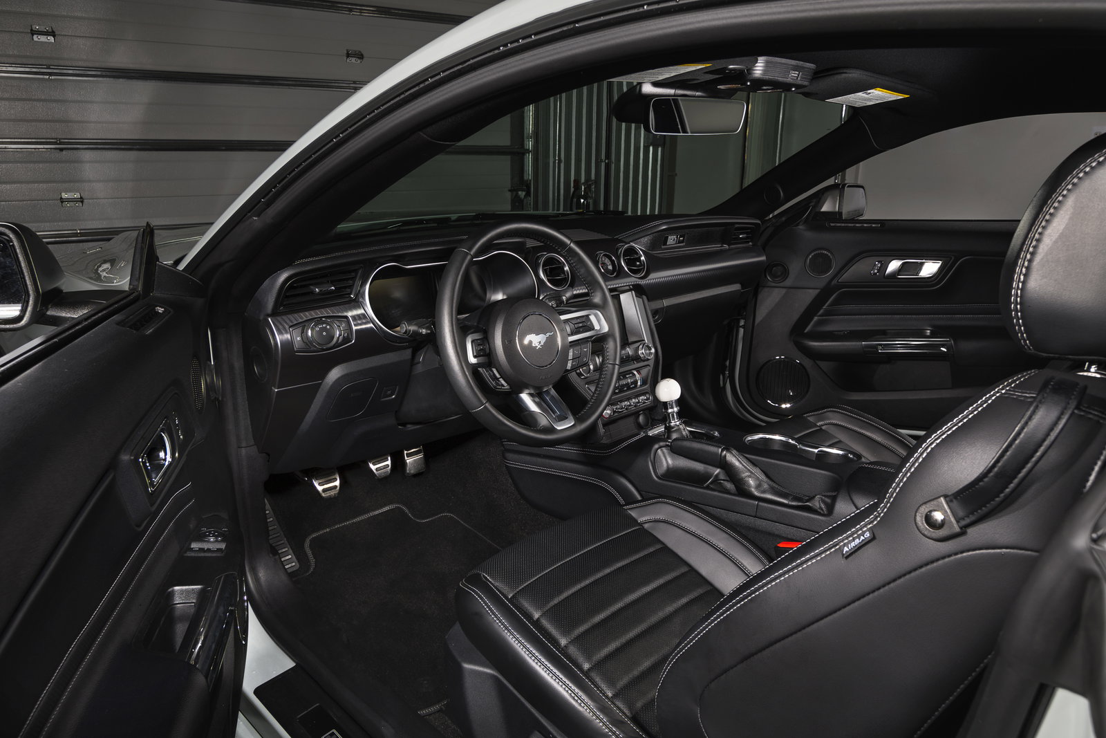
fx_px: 737
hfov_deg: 73.7
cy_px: 369
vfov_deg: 53.1
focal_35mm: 24
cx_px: 553
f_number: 8
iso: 100
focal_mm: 16
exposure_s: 1/200
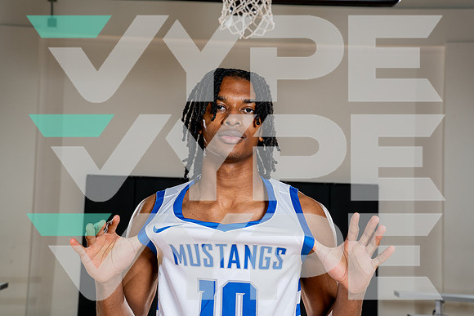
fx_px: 751
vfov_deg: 23.8
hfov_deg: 35.0
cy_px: 158
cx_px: 237
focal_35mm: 57
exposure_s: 1/250
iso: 250
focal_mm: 57
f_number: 8
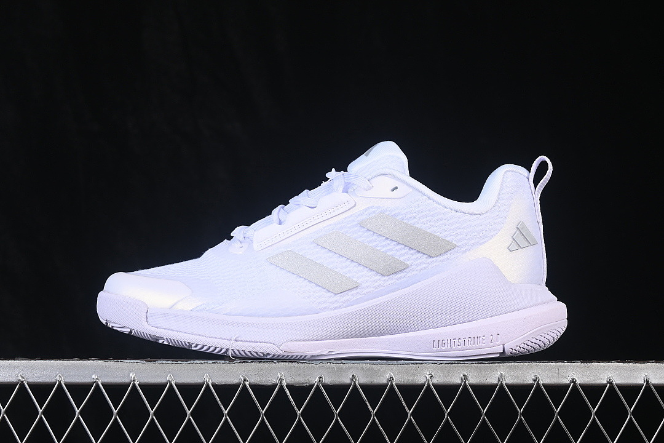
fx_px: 1383
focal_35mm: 75
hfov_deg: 27.0
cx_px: 332
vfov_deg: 18.2
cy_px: 222
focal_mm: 50
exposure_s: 1/80
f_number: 8
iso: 160
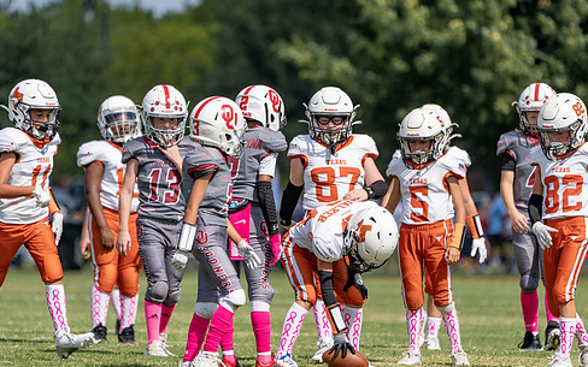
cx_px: 306
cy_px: 183
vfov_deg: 2.5
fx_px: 8317
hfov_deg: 4.0
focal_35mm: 519
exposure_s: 1/2000
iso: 320
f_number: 5.6
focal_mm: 400
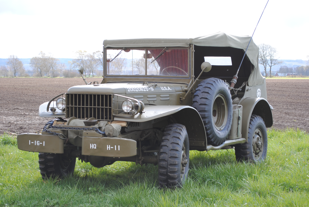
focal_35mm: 82
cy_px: 104
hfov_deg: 24.6
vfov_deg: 16.6
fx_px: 709
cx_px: 154
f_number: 5.6
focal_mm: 55
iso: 100
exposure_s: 1/80
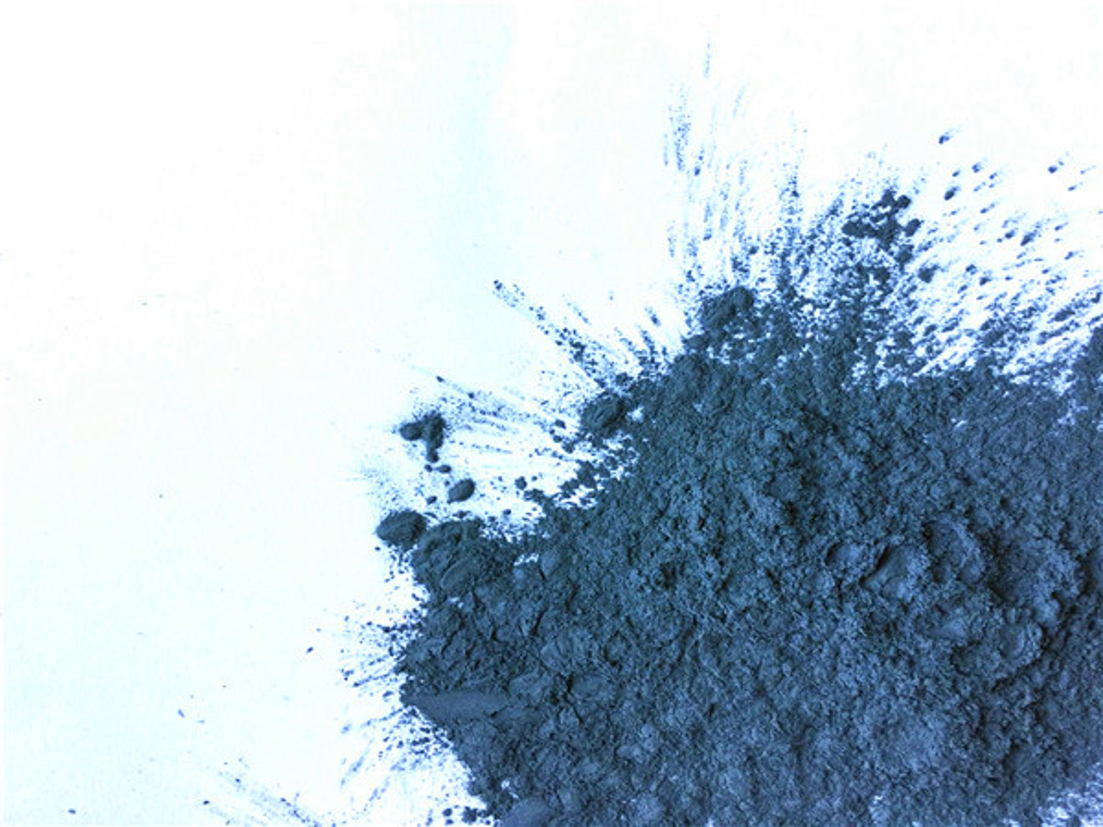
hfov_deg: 44.8
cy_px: 414
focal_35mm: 42
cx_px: 552
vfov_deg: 34.3
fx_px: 1338
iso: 25
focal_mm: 3.3
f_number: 2.4
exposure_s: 1/100
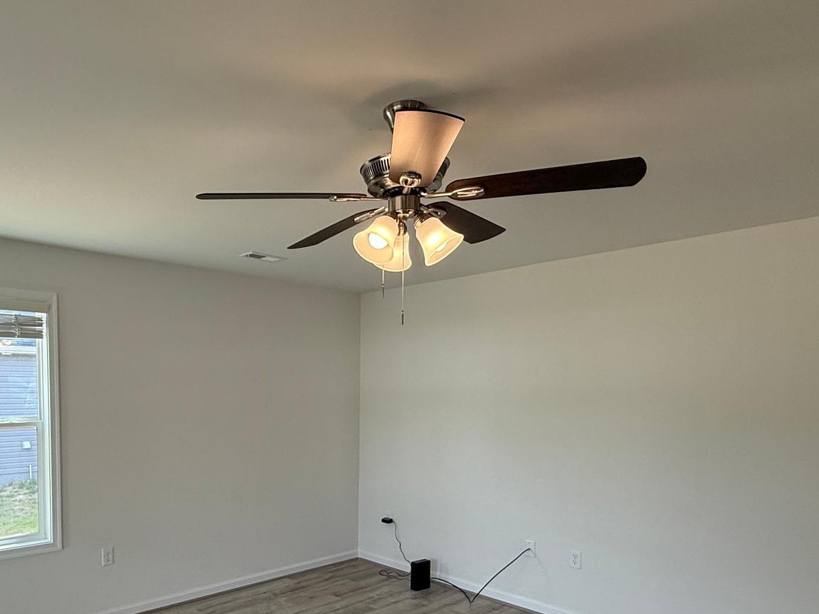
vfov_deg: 53.5
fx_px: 591
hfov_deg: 67.8
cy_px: 422
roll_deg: +0.2
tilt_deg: -2.5
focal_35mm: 25
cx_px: 284
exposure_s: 1/136
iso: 64
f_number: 2.2
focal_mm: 2.22
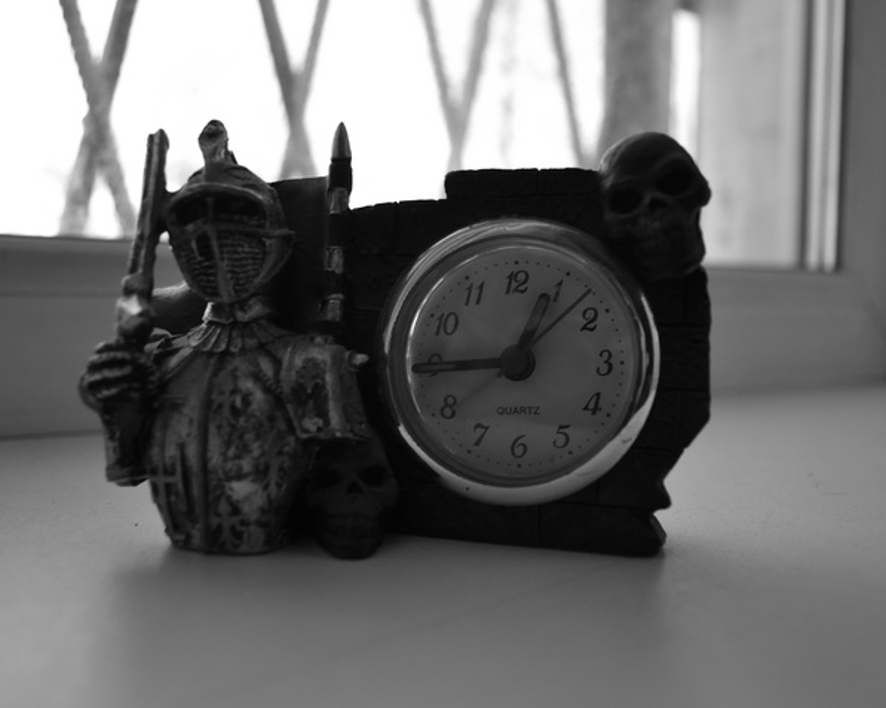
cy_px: 351
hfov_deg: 57.2
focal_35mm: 31
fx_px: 812
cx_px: 436
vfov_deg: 47.1
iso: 400
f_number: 3.5
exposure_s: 1/10
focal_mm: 18
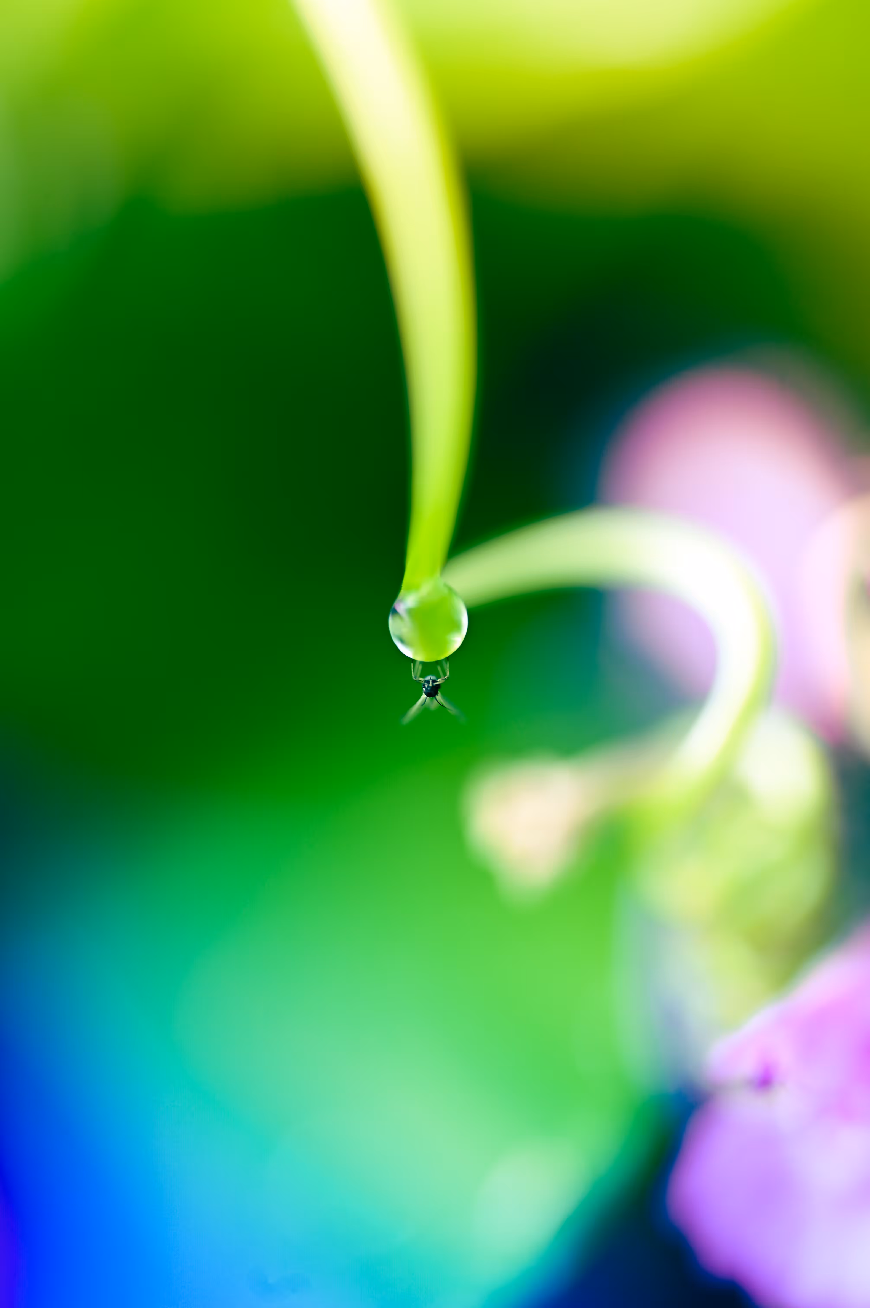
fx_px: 3811
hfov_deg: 13.0
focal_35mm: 105
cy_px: 654
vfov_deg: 19.5
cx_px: 435
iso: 140
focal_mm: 105
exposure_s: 1/125
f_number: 4.5
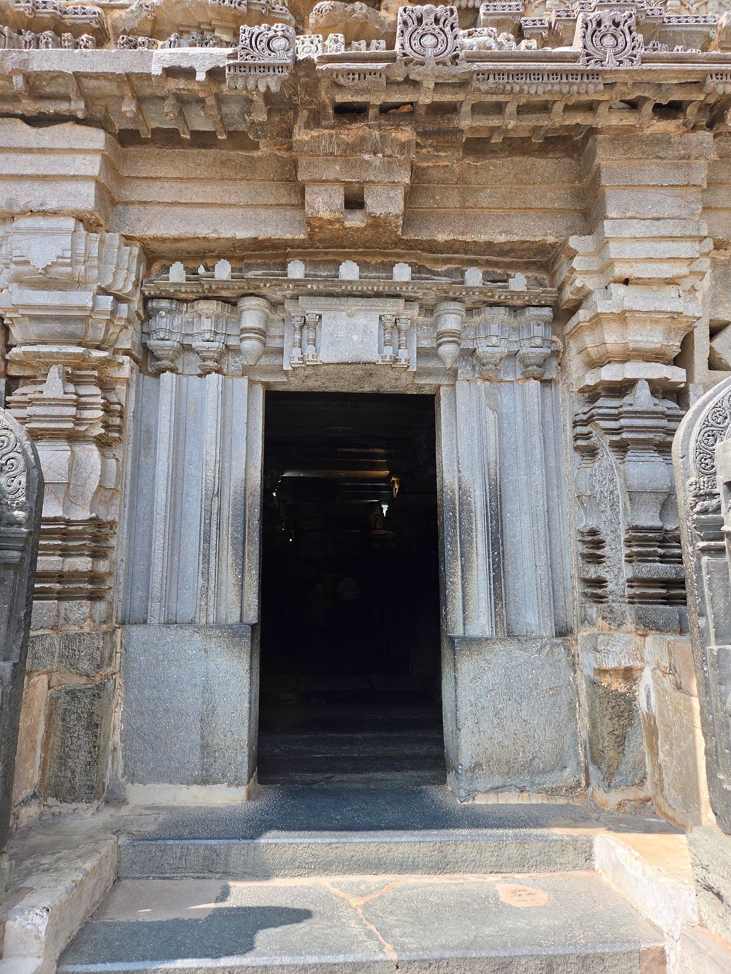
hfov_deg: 58.9
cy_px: 487
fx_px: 648
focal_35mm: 23
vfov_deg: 73.9
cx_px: 366
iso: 80
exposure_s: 1/1580
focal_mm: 5.4
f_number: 1.8
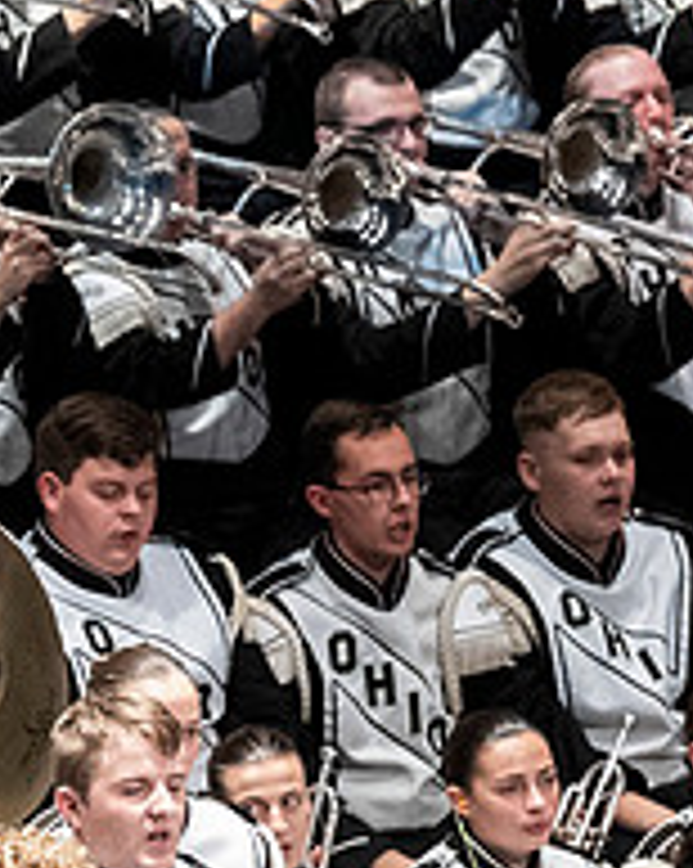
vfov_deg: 3.0
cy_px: 585
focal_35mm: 654
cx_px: -540
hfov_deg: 2.4
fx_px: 16794
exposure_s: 1/500
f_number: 4
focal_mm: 155
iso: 5000
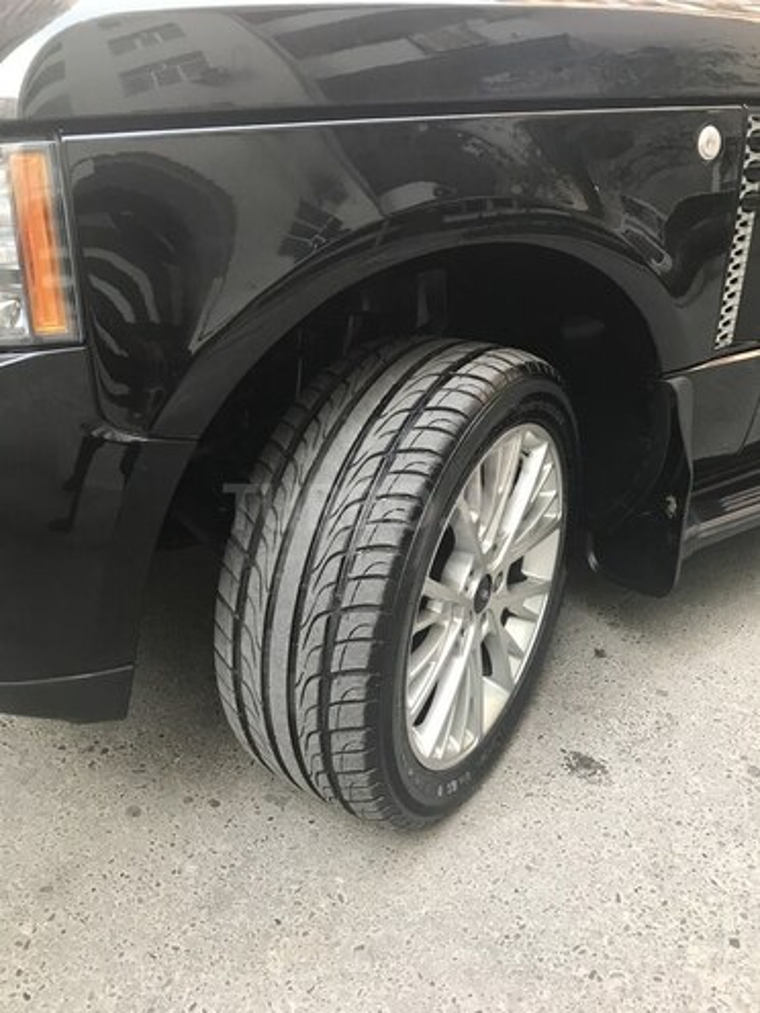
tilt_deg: -22.9
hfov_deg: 49.7
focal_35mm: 28
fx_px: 820
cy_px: 506
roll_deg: +2.8
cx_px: 380
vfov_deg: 63.4
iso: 40
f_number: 1.8
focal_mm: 3.99
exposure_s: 1/17
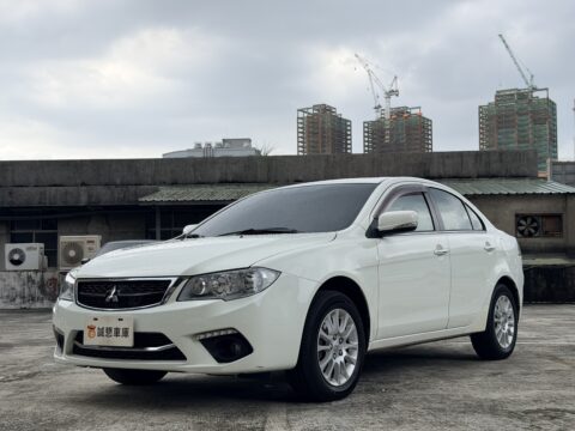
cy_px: 216
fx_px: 797
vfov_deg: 30.3
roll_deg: +0.9
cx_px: 288
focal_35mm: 48
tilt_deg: +3.9
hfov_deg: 39.7
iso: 64
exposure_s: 1/1575
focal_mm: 6.76
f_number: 1.78
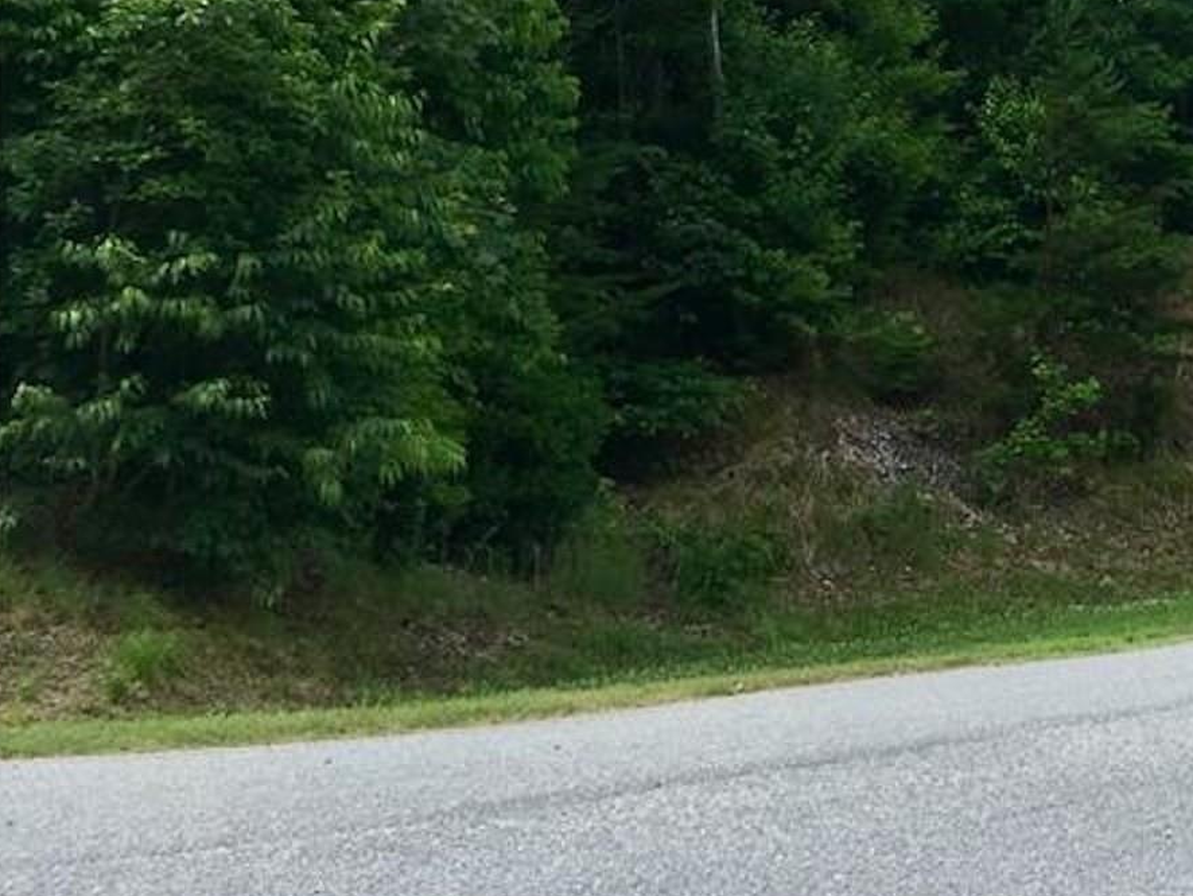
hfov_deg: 26.3
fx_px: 2310
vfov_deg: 20.8
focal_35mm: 67
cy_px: -98
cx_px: 1369
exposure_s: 1/962
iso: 25
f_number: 2.2
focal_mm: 4.15
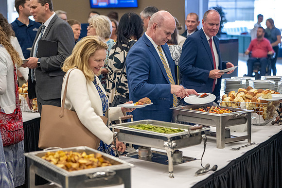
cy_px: 94
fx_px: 635
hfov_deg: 25.1
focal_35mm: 81
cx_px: 141
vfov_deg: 16.9
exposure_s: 1/250
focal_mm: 81
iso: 2500
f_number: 2.8
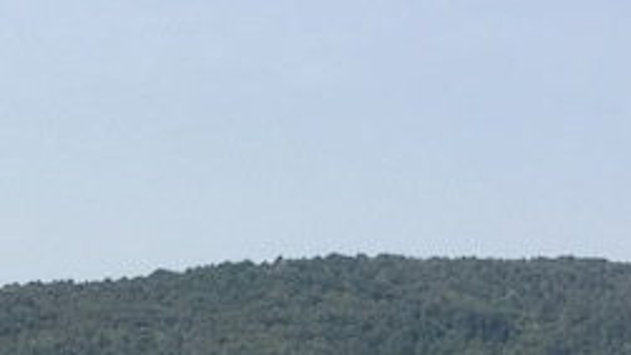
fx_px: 2108
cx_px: -30
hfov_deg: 16.6
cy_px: 760
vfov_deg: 8.9
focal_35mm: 126
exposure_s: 1/1522
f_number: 2.2
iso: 32
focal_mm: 4.15
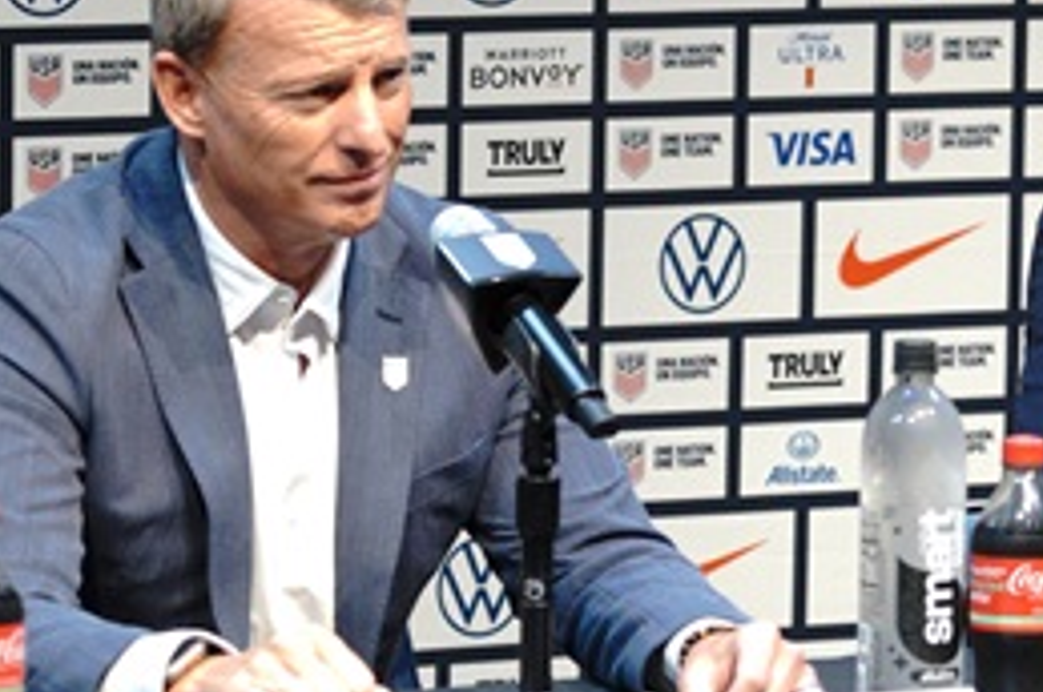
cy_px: 229
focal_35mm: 336
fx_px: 9713
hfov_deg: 6.1
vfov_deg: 4.1
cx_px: 878
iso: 1600
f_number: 2.8
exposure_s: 1/239
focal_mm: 80.4
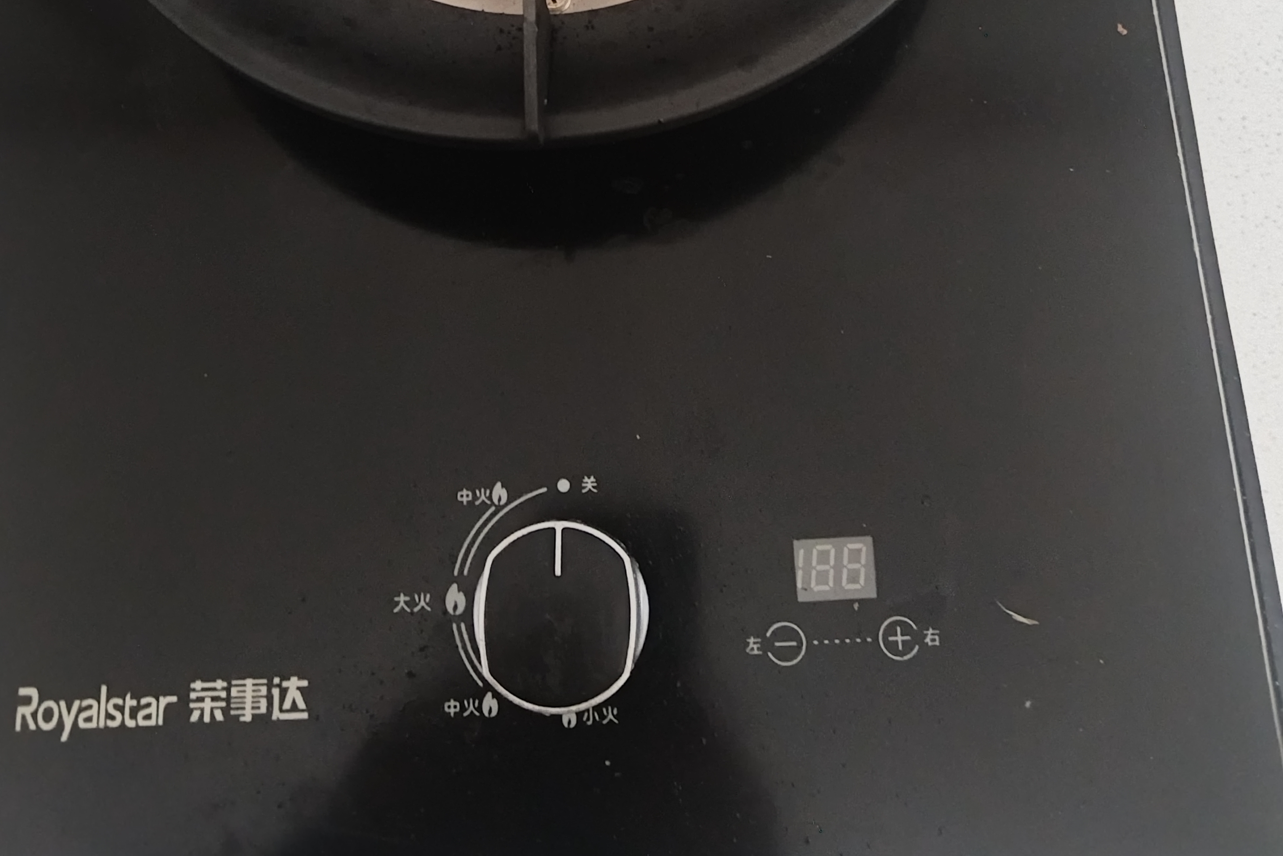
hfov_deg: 51.9
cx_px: 625
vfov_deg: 33.9
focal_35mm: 37
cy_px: 73
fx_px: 1319
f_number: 1.9
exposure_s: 1/19.6
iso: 7000
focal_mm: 4.95
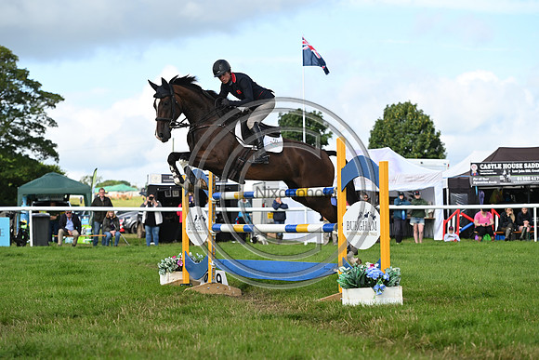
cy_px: 180
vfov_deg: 11.4
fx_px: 1797
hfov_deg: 17.1
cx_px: 270
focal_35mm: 120
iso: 360
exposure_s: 1/1250
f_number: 4.5
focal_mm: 120
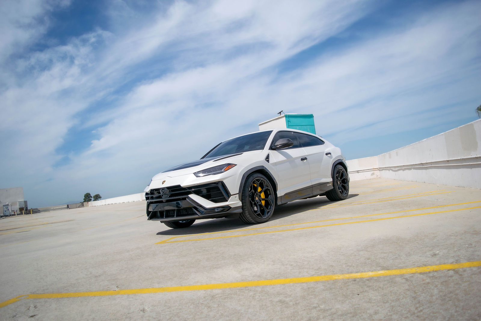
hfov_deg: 67.4
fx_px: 361
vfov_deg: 47.9
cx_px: 240
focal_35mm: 27
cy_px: 160
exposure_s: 1/4000
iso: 100
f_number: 3.5
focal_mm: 18
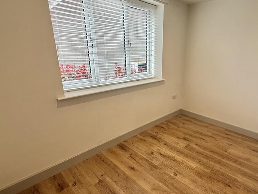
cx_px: 158
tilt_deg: -18.8
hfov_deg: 77.8
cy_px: 99
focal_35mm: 21
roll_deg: -1.4
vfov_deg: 63.4
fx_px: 156
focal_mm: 2.22
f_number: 2.2
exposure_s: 1/100
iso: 64
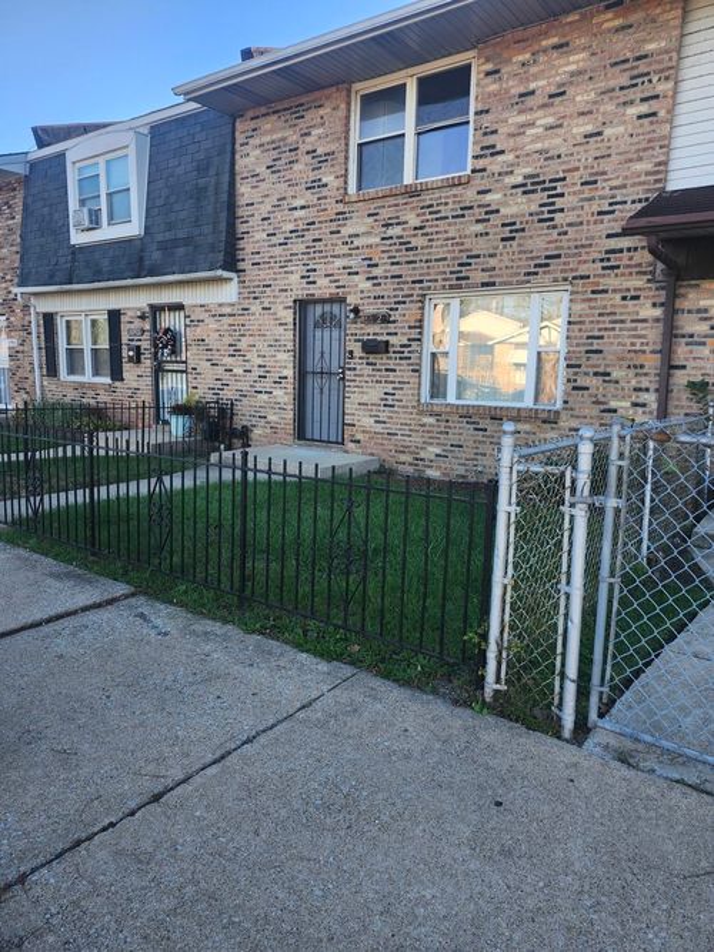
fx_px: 633
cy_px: 476
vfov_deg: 73.9
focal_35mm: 23
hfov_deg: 58.9
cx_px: 357
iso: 25
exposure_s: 1/220
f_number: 1.8
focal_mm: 5.54
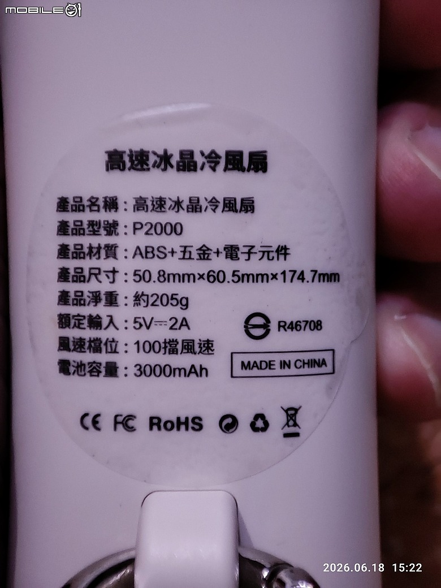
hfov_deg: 29.7
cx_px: 220
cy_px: 294
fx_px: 832
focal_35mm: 49
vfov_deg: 38.9
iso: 262
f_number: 2.4
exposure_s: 1/30
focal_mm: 4.1
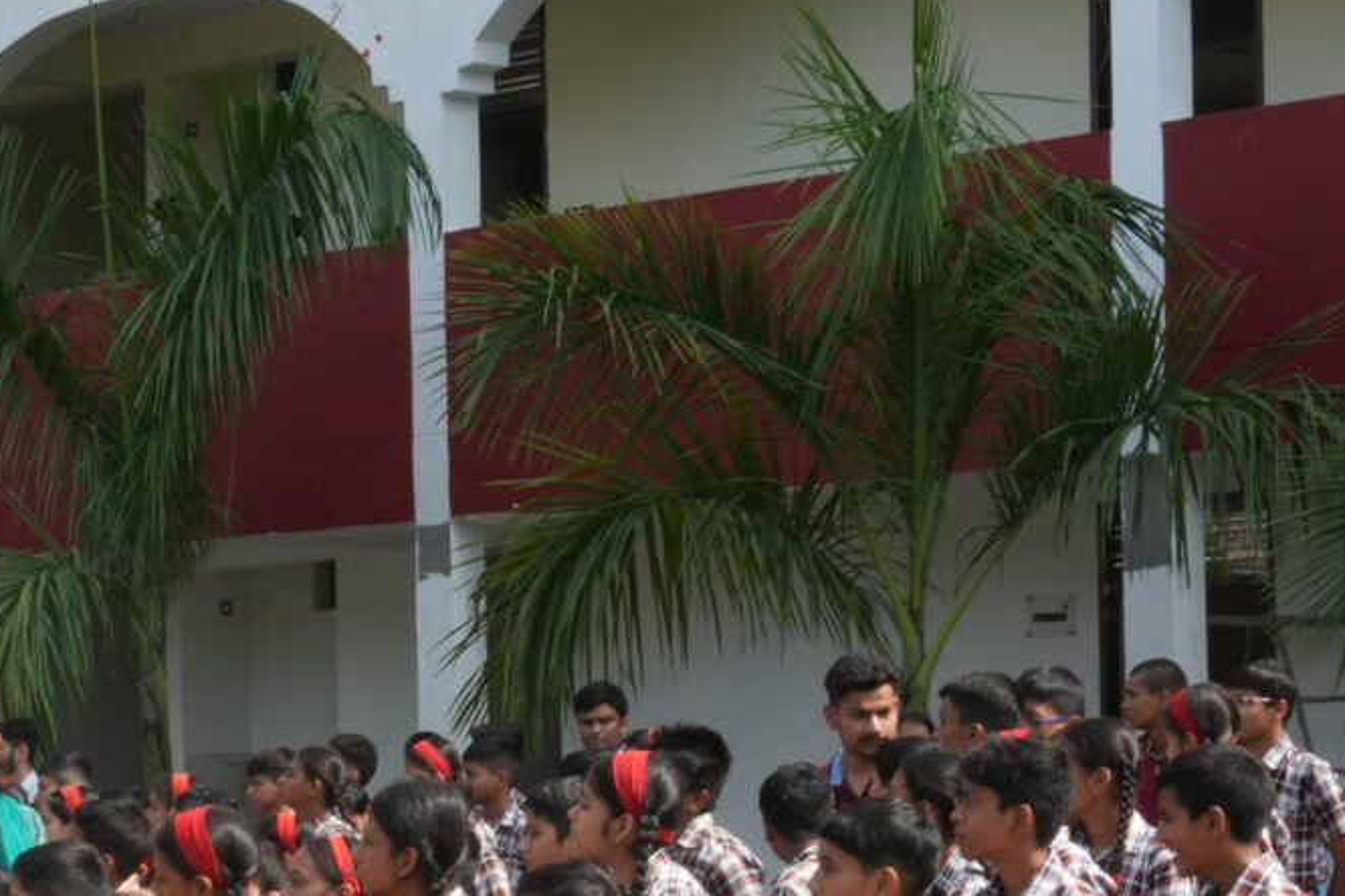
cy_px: 864
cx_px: 34
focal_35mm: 114
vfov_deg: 11.9
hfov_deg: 17.5
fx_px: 4265
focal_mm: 33
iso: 640
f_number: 22
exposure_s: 1/80
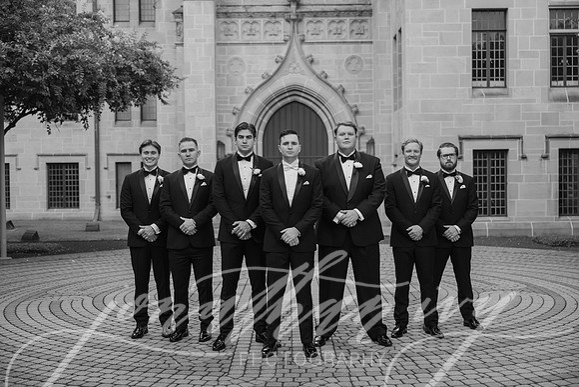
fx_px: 740
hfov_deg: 42.7
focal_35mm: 46
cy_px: 194
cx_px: 290
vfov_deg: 29.3
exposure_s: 1/250
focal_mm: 46
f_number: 2.8
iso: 64
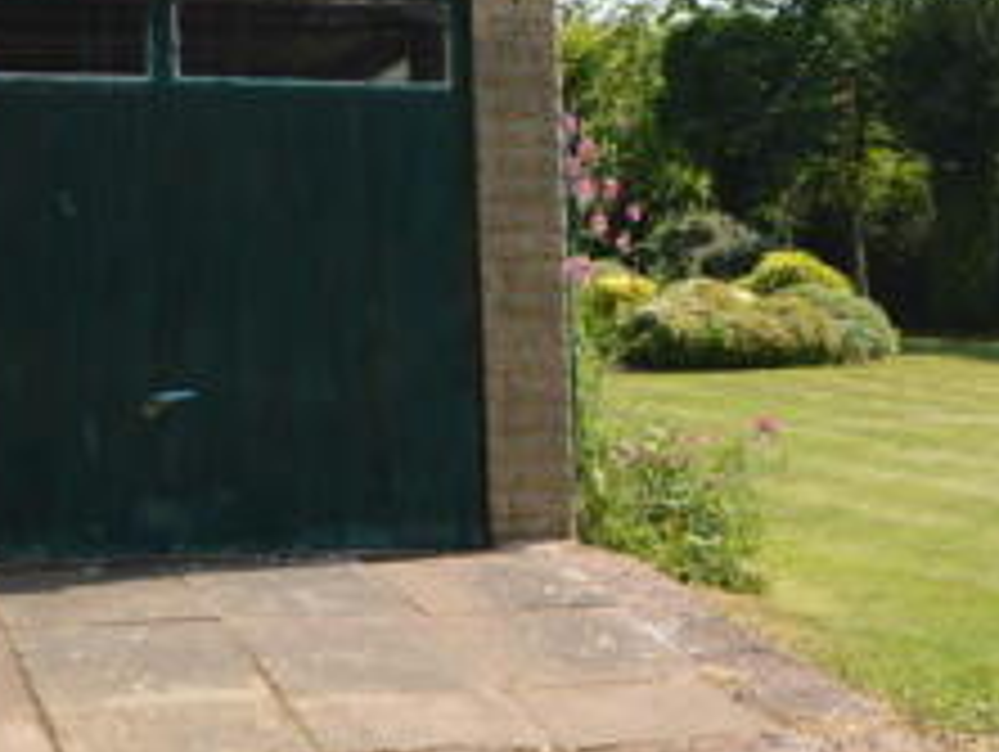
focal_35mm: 102
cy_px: 302
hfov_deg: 19.0
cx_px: 832
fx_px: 2947
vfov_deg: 14.5
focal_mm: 24
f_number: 8
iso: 100
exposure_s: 1/200
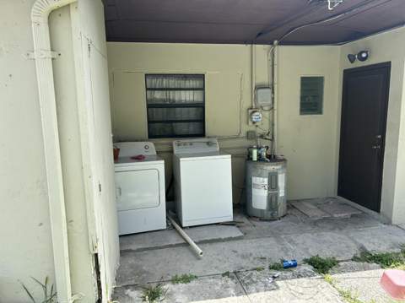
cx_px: 202
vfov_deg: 53.0
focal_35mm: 26
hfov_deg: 67.4
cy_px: 152
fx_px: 304
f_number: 1.5
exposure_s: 1/1079
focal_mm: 5.7
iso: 50
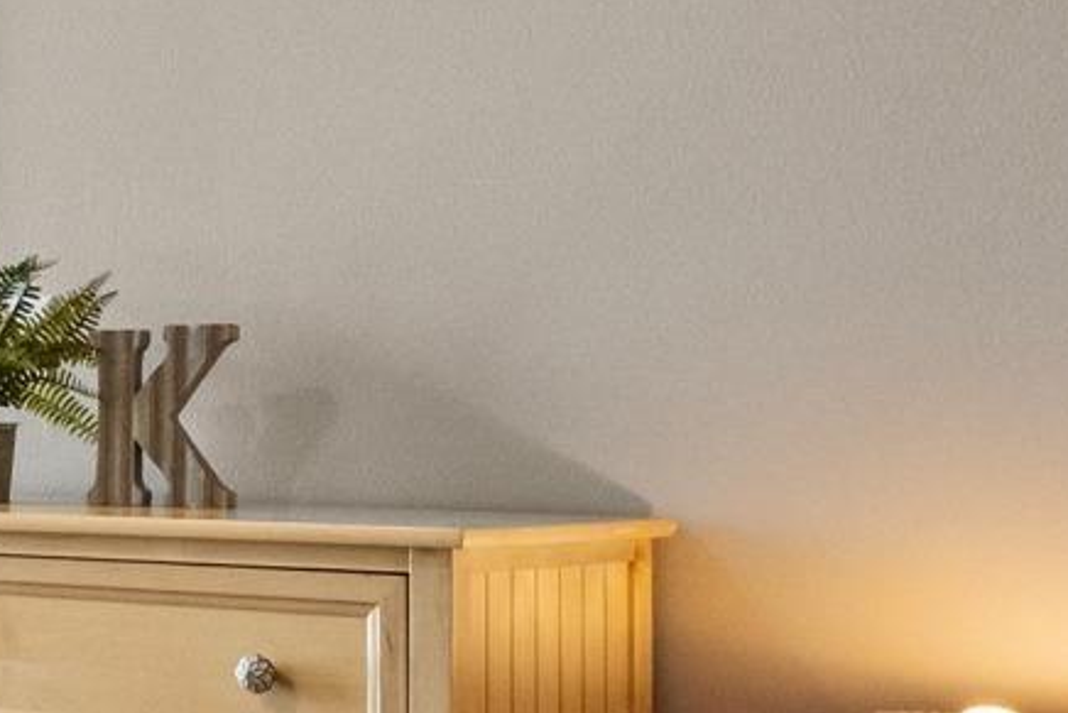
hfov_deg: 18.7
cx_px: -816
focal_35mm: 86
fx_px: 2552
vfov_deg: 15.9
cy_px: 445
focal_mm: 10
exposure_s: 1/10
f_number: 7.1
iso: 400
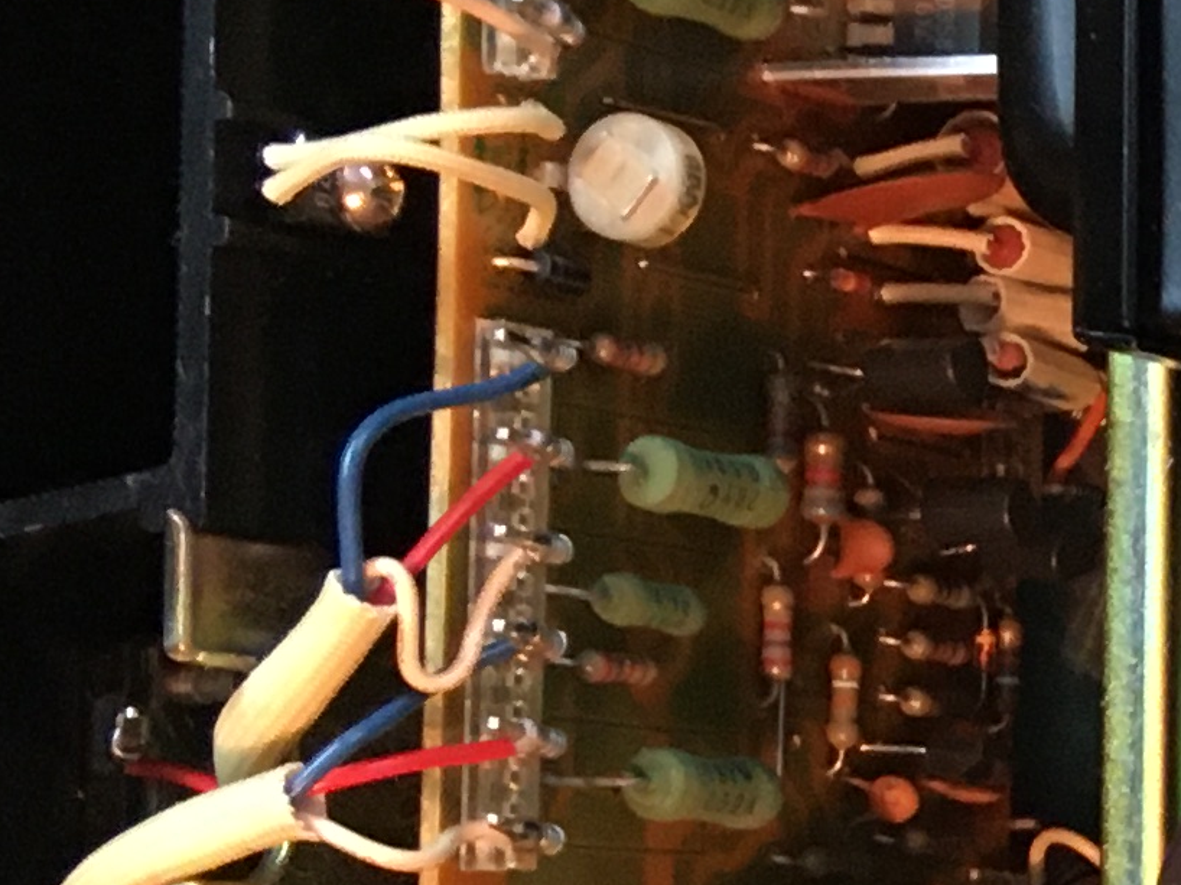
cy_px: 937
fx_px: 4877
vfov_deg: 10.3
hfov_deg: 11.8
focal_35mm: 143
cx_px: 2606
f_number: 2.2
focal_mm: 4.15
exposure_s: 1/33
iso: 160
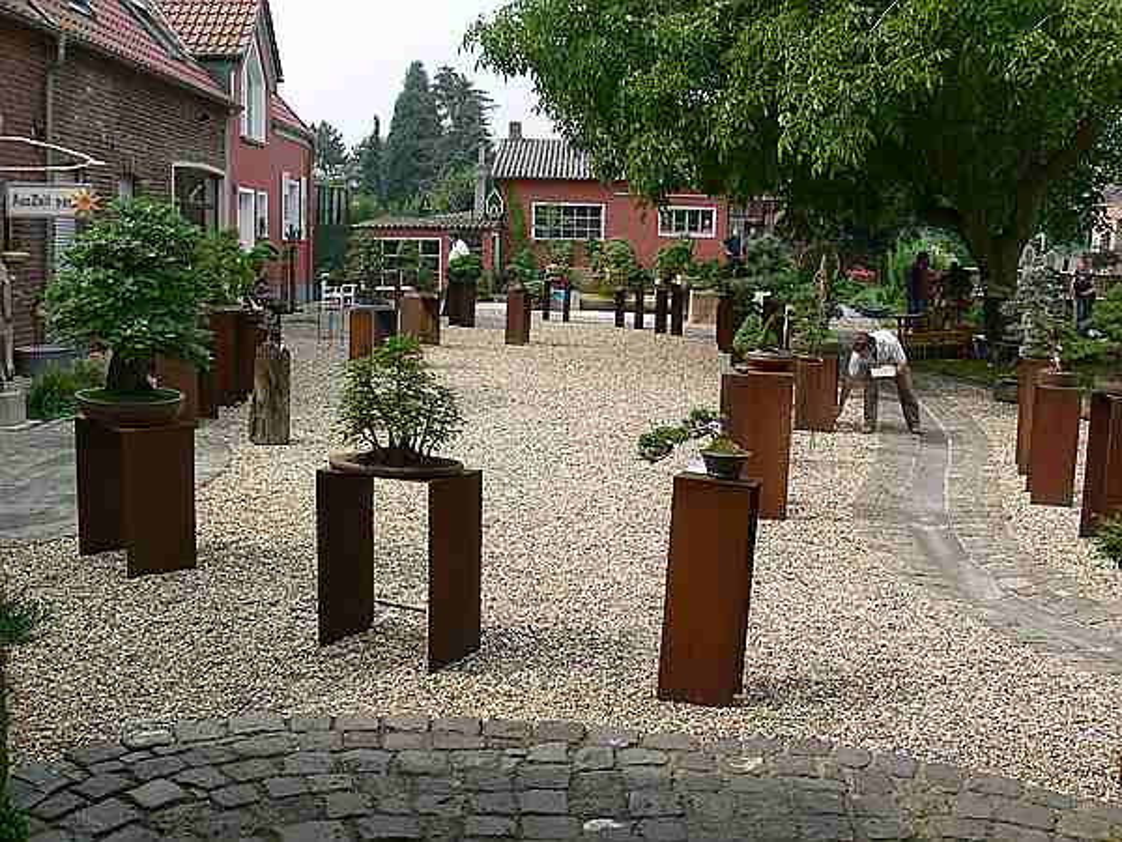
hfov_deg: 52.6
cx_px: 561
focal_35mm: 35
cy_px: 421
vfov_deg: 40.7
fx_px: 1134
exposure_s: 1/160
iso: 80
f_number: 5.6
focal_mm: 7.4
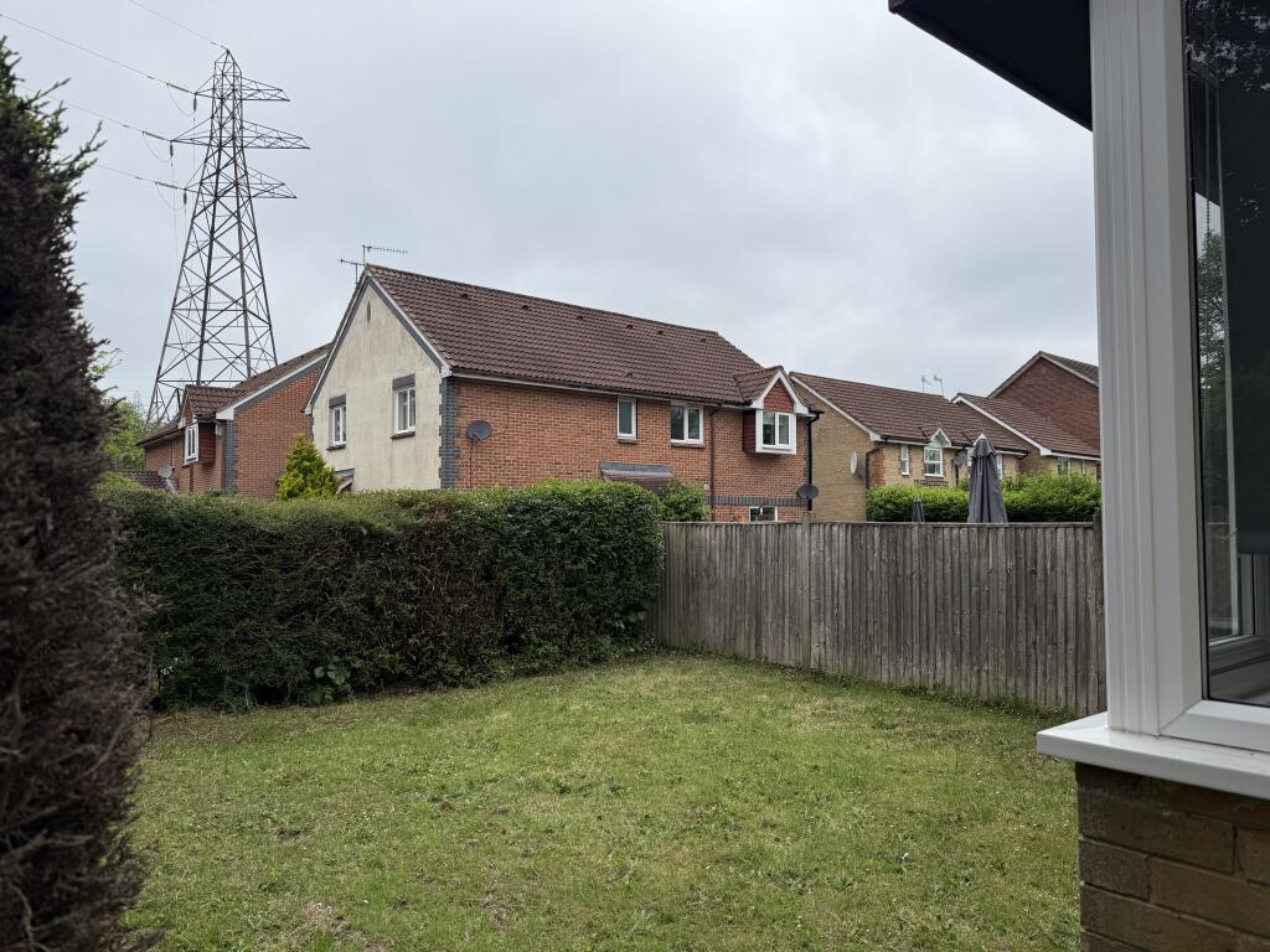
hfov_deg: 71.6
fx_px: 881
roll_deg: -0.5
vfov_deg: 56.8
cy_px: 476
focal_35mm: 24
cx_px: 635
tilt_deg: +2.4
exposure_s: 1/3759
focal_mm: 6.76
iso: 80
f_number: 1.78
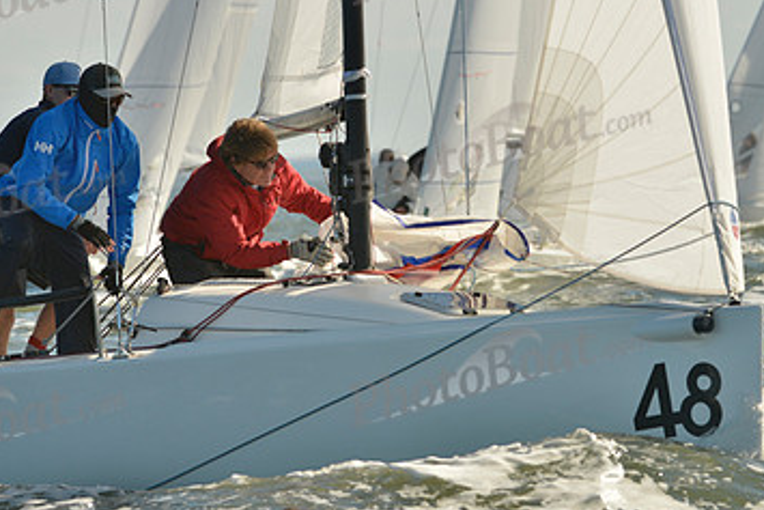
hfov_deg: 5.3
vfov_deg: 3.5
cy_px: 289
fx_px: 8322
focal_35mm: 392
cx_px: 239
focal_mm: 240
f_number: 6.3
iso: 200
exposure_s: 1/1000
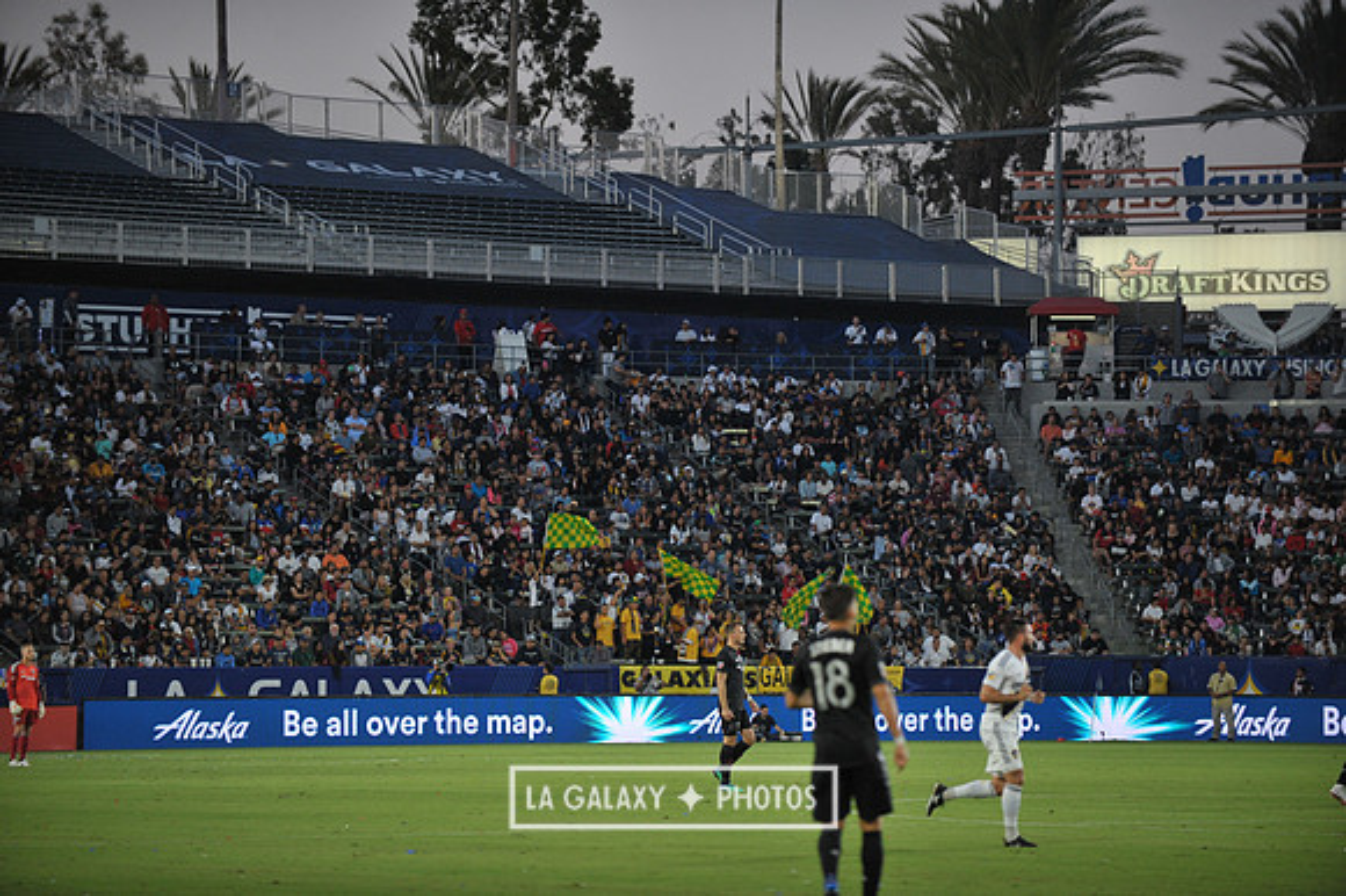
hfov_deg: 13.7
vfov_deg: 9.1
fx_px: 5605
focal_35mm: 150
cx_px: 673
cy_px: 448
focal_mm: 150
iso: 1250
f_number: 2.8
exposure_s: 1/1000
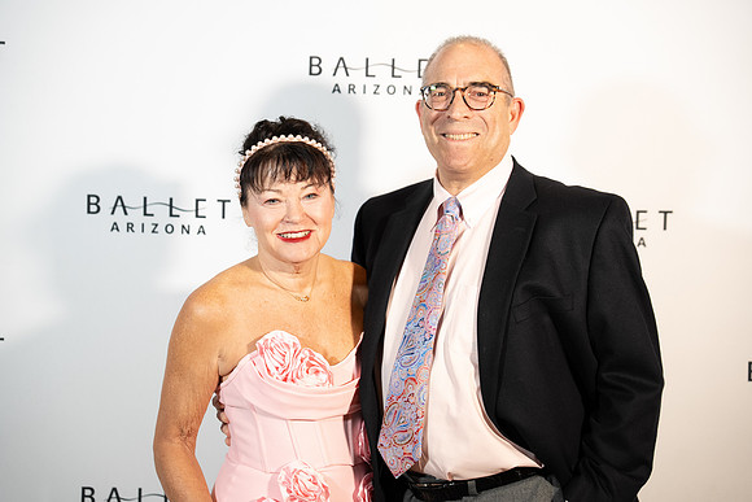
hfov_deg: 33.8
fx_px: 1237
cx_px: 376
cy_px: 251
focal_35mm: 59
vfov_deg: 22.9
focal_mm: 59.2
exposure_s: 1/160
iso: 1250
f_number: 2.8
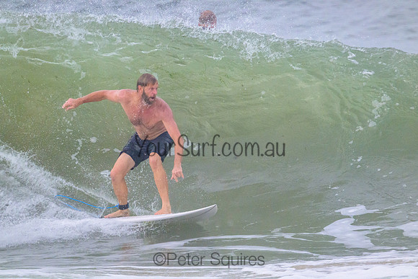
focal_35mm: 800
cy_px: 140
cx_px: 209
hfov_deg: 2.6
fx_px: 9291
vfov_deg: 1.7
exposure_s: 1/3200
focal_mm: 800
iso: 8000
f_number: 11
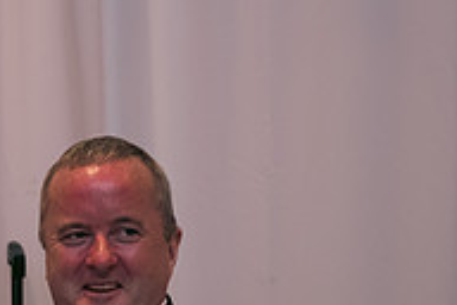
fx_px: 2691
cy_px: 385
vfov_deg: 6.4
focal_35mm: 212
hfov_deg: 9.6
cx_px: -64
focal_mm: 70
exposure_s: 1/160
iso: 800
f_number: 3.5
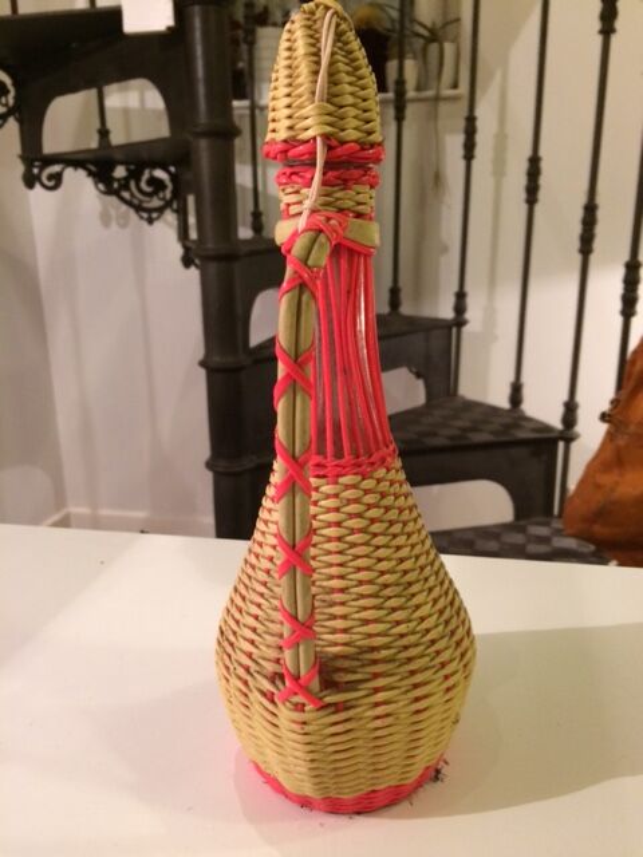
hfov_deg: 48.2
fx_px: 718
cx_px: 322
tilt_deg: -18.3
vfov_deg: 61.7
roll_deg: +0.7
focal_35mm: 29
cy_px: 428
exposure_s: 1/33
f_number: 2.2
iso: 250
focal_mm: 4.15
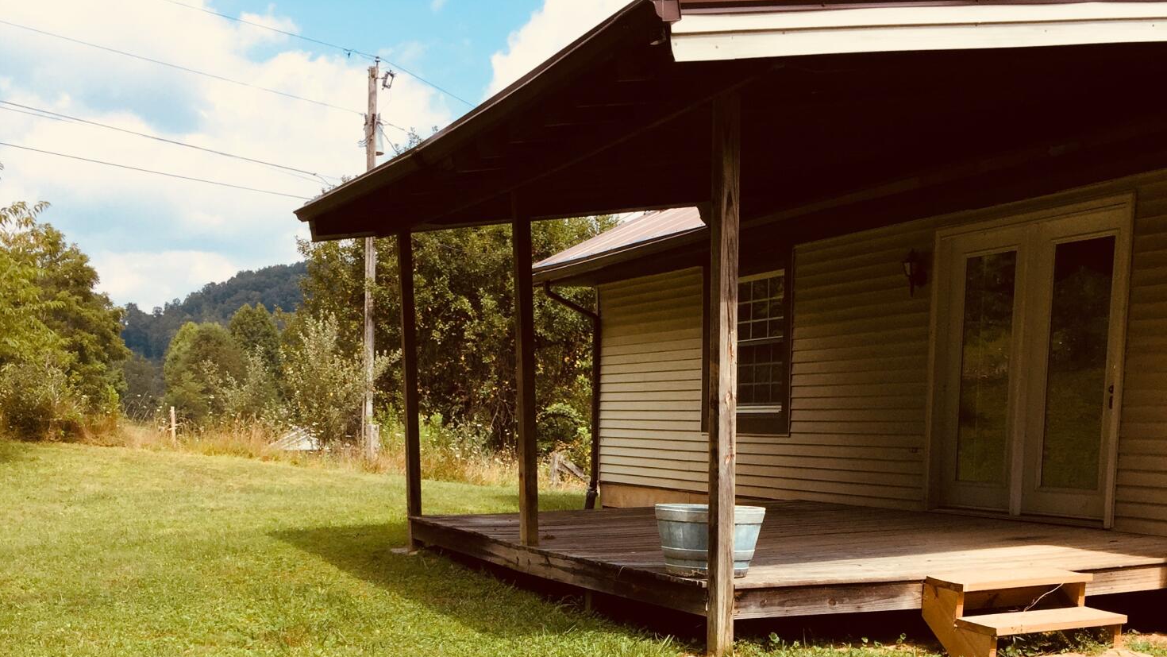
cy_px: 666
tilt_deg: -10.4
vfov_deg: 26.2
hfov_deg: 47.4
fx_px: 1331
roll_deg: -0.1
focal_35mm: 43
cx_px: 581
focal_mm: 4.15
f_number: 2.2
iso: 32
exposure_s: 1/1068
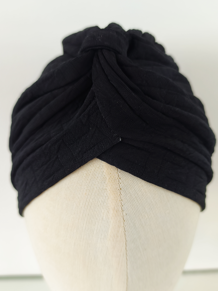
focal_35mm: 32
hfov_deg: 44.2
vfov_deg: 56.8
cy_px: 146
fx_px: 269
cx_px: 109
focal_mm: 6.14
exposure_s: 1/80
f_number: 1.65
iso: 50
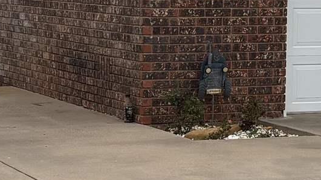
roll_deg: -0.2
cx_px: 213
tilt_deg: -7.0
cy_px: 139
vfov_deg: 7.4
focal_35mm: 164
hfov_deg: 13.1
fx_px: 1395
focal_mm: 5.96
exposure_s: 1/3788
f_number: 1.6
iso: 50
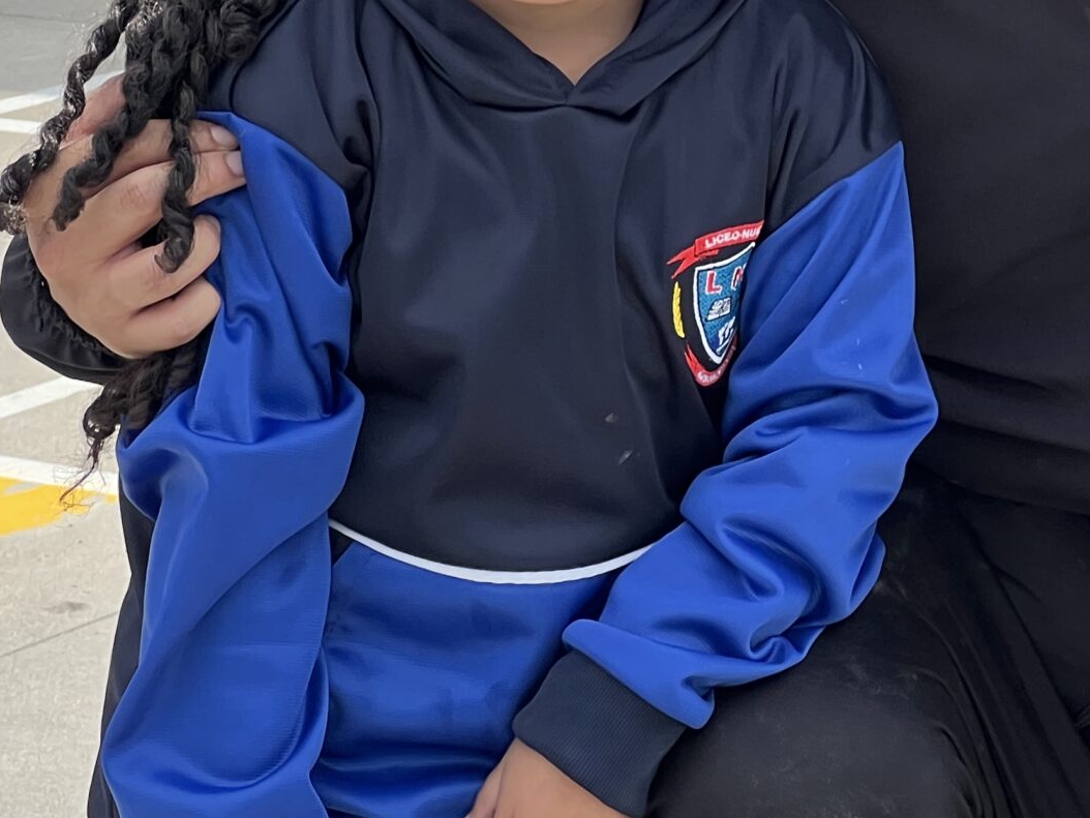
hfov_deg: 10.5
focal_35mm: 187
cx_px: 1131
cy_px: -115
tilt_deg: -9.2
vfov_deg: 7.9
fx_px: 5890
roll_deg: +1.3
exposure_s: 1/279
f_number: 2.8
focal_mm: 9
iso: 32
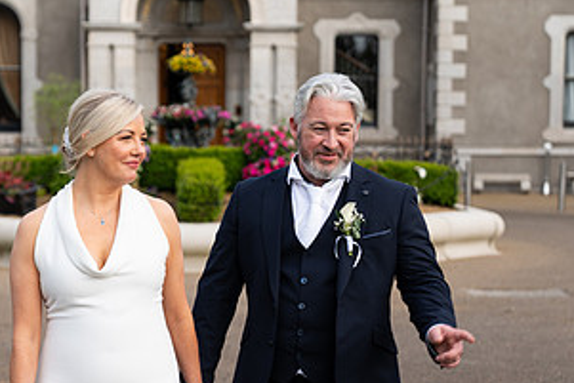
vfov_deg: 12.9
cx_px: 185
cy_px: 273
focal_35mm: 106
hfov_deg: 19.2
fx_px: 1691
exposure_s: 1/200
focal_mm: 55
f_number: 2.8
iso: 125
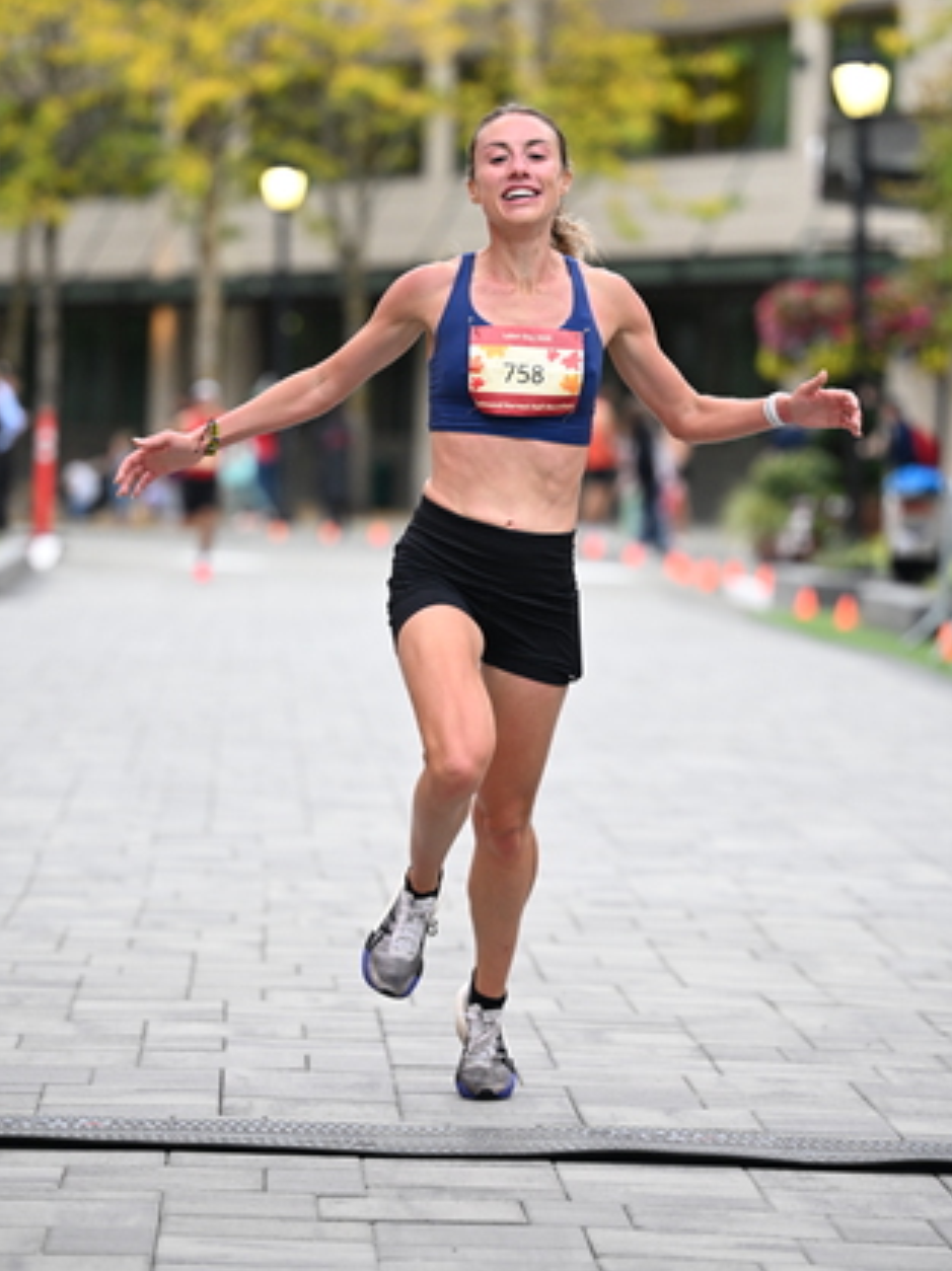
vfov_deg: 11.6
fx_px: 6277
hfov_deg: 8.7
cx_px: 509
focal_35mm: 171
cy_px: 605
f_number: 2.8
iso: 1600
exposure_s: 1/1000
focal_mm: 135
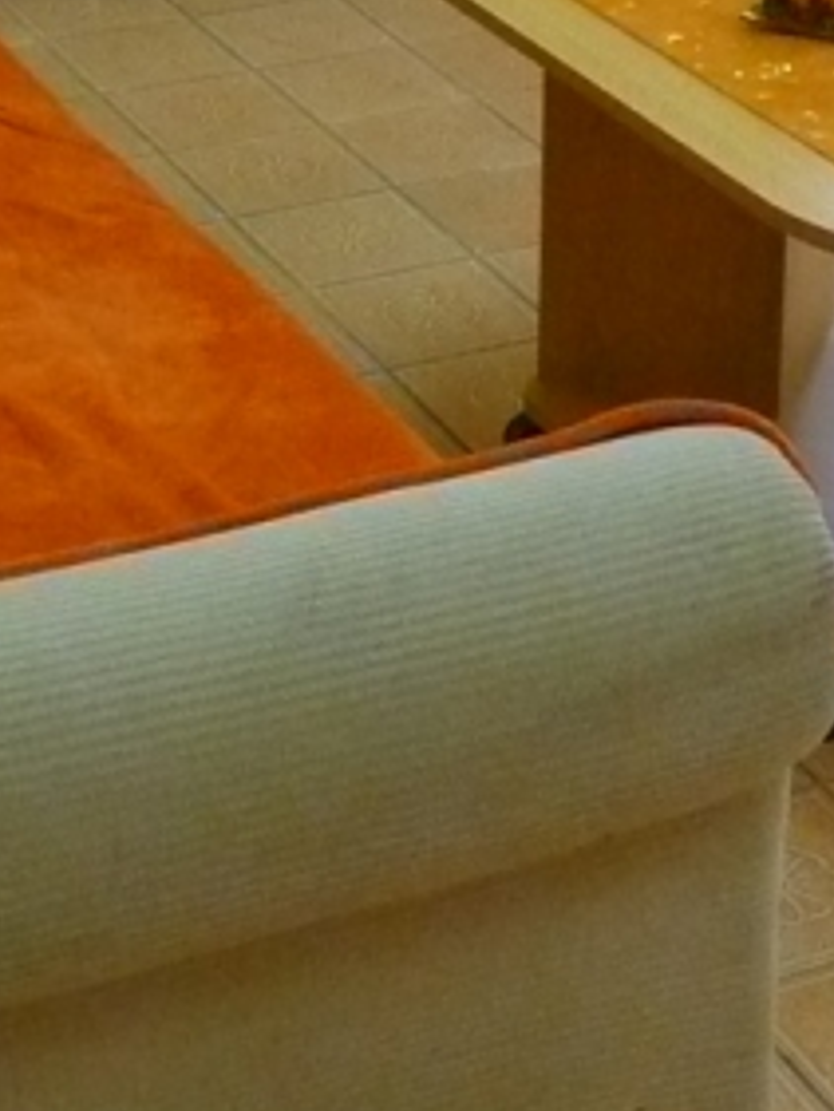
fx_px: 3274
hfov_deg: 14.5
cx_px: 379
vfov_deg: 18.2
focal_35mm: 102
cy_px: -237
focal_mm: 4.6
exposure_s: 1/40
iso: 400
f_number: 3.3
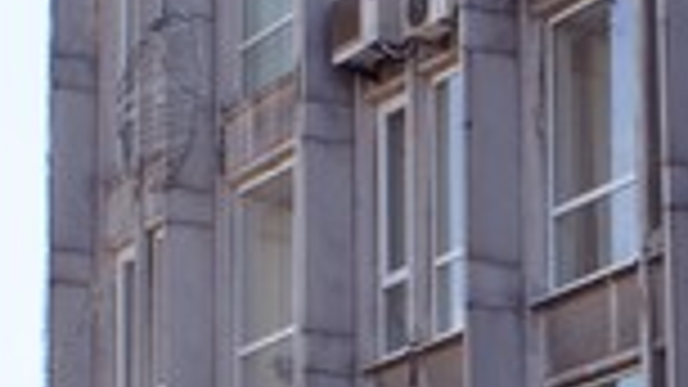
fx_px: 2882
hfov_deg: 13.5
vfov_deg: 7.5
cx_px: 571
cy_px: 686
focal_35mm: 158
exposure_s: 1/250
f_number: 5.6
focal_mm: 22
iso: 100
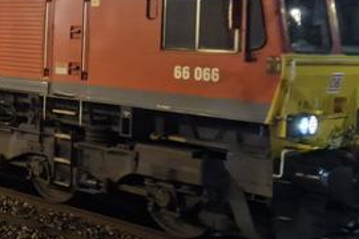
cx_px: -25
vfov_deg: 19.0
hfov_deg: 26.4
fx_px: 708
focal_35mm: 71
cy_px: 50
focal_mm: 5.54
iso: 1000
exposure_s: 1/25
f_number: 1.8
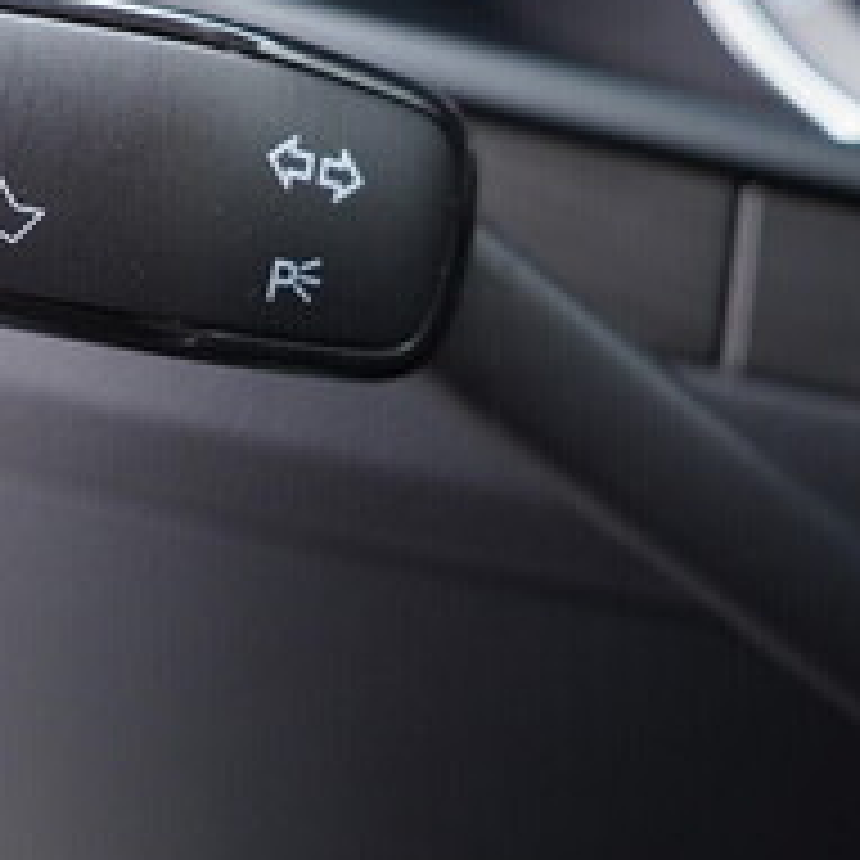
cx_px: 266
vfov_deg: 19.7
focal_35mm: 88
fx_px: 2473
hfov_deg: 19.6
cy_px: 471
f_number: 2.8
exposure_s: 1/40
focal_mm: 24
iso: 320
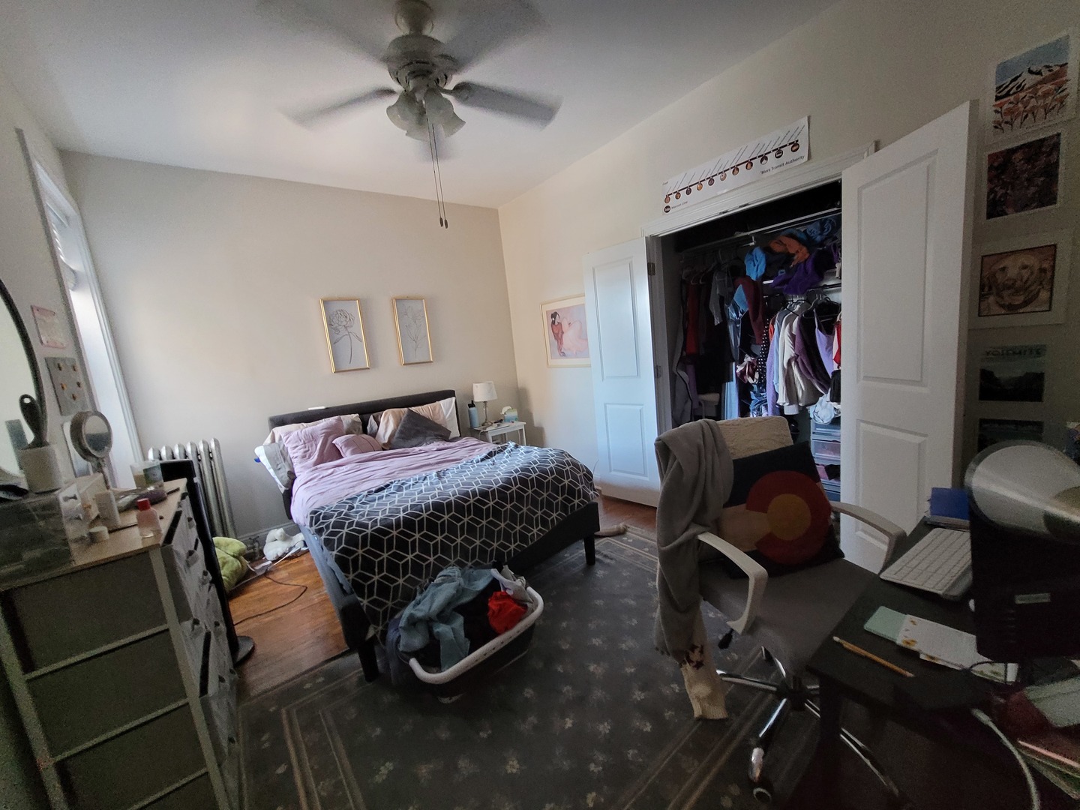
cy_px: 405
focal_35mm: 13
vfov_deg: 89.9
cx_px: 540
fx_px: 406
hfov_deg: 106.2
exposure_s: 1/30
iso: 320
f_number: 2.2
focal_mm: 1.74
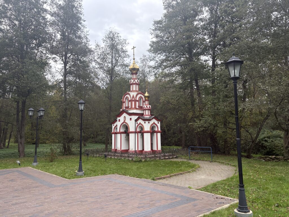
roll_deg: +0.9
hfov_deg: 67.3
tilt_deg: +8.1
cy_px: 108
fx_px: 217
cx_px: 144
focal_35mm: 26
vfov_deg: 53.1
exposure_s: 1/177
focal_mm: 5.96
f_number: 1.6
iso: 100
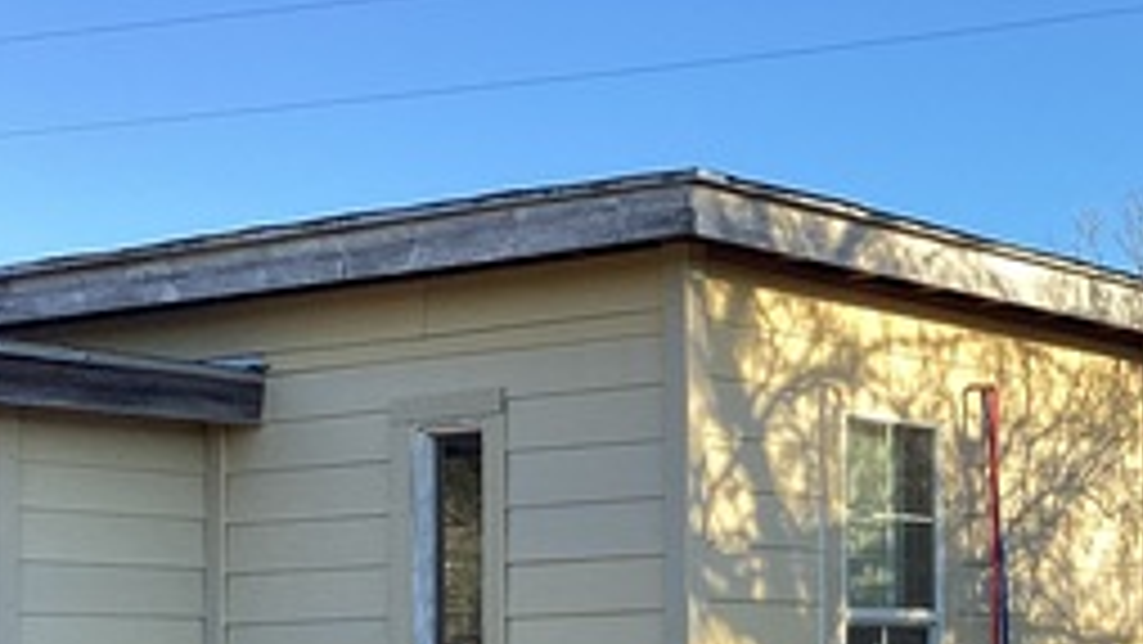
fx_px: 2577
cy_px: 567
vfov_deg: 14.1
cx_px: 1197
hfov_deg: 23.7
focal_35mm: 85
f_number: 2.4
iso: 25
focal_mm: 3.3
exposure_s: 1/438
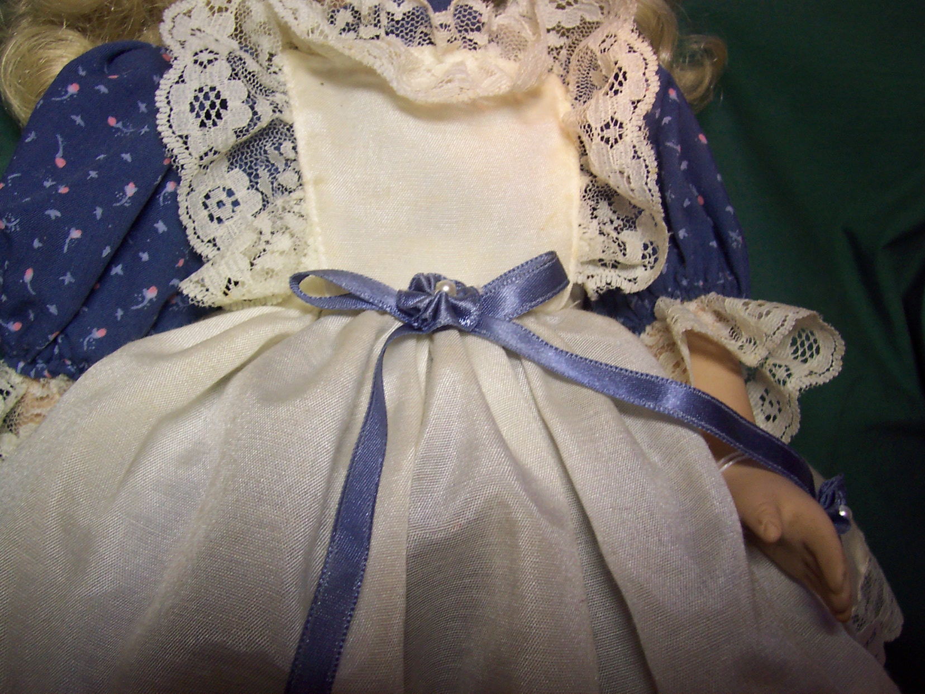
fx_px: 989
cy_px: 347
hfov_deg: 50.1
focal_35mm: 37
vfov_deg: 38.7
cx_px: 462
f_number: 2.8
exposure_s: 1/30
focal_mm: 5.6
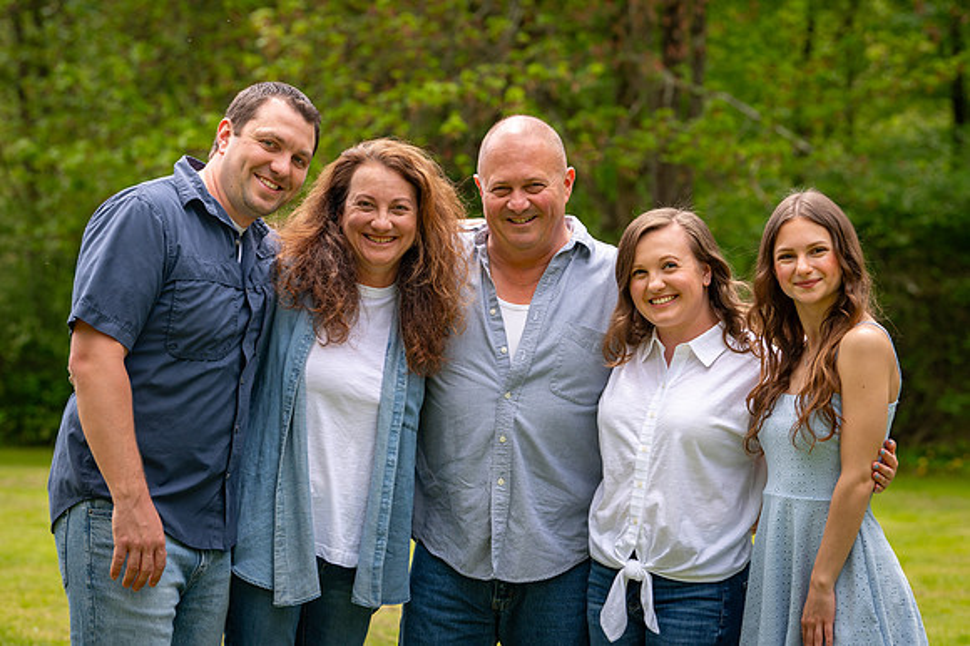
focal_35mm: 120
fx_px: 3235
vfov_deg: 11.4
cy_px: 293
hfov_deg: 17.0
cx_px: 524
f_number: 5
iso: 400
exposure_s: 1/800
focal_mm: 110
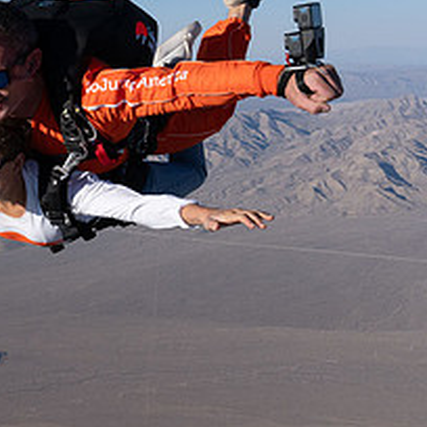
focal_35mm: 58
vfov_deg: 29.4
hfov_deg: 28.0
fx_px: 809
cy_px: 152
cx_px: 13
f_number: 11
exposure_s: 1/2000
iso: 800
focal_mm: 24
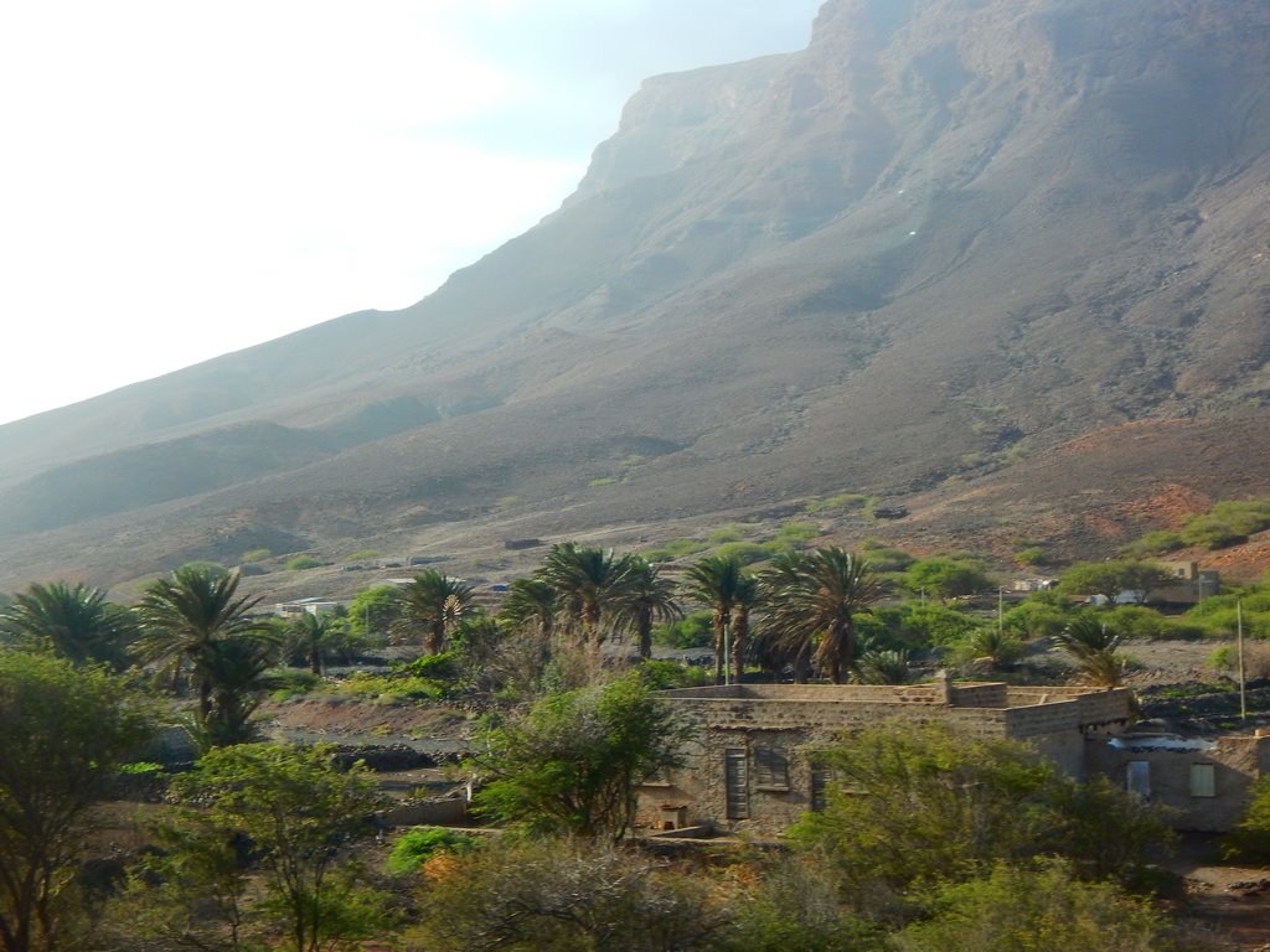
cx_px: 635
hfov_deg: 31.7
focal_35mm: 61
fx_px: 2238
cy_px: 476
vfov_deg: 24.0
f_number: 4
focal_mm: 10.9
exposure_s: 1/400
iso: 125
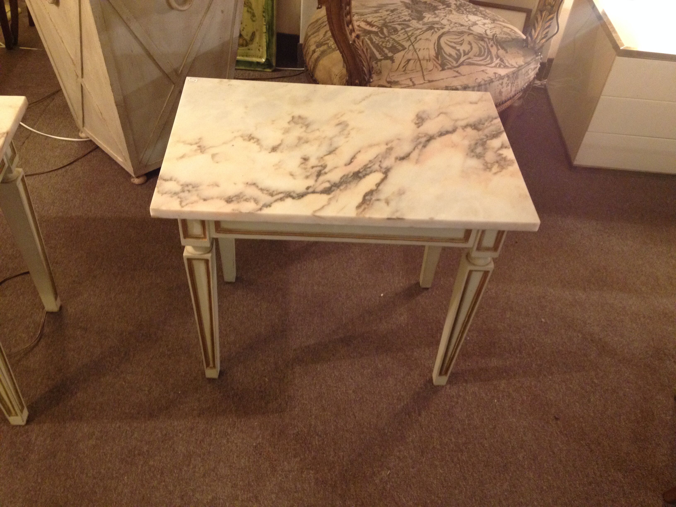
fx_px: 683
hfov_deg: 52.6
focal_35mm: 35
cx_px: 338
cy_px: 254
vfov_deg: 40.7
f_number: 2.4
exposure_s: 1/20
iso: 200
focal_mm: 4.28
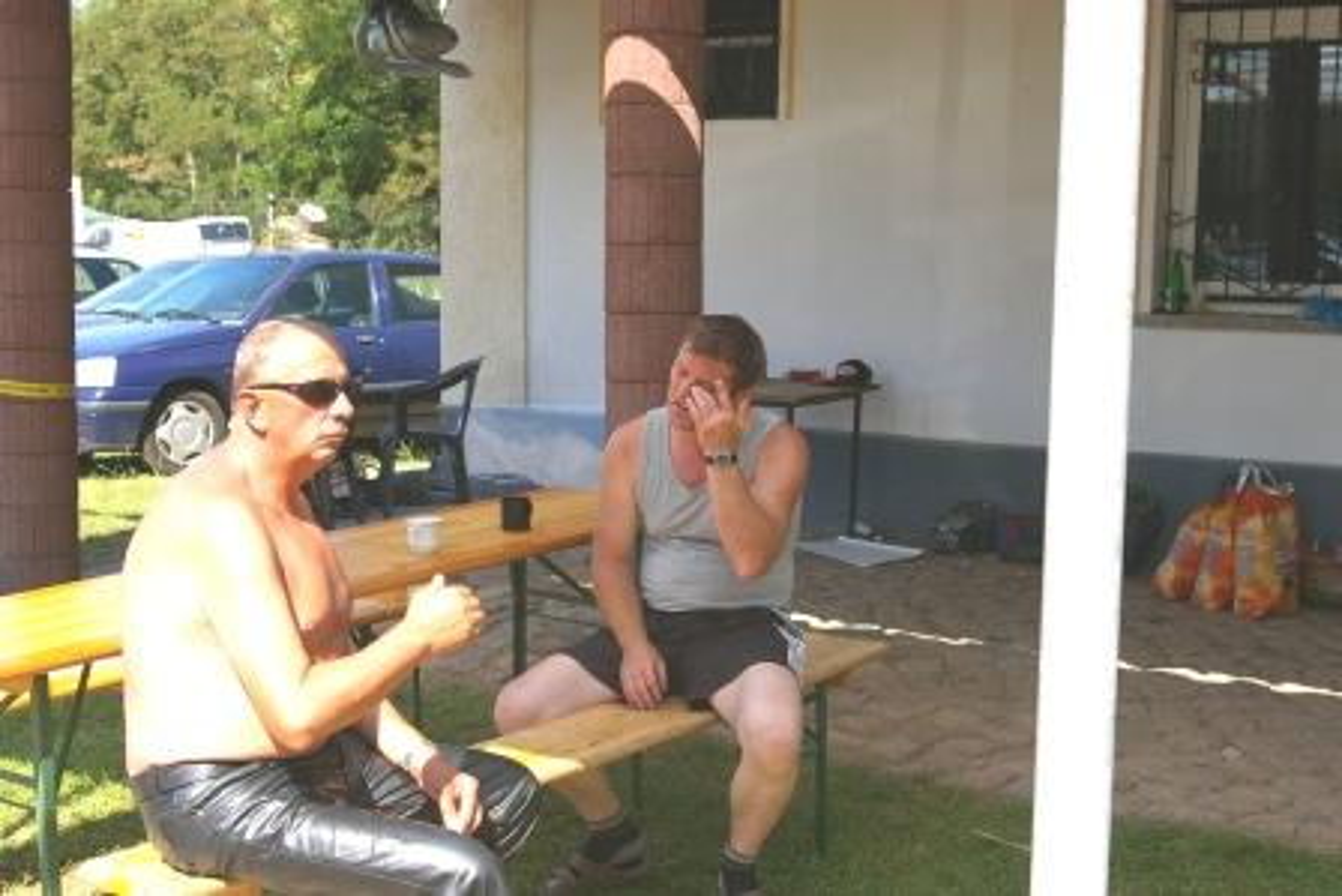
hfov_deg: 40.0
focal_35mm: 50
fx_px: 1846
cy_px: 448
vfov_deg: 27.3
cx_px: 671
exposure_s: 1/250
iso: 200
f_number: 8
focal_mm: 33
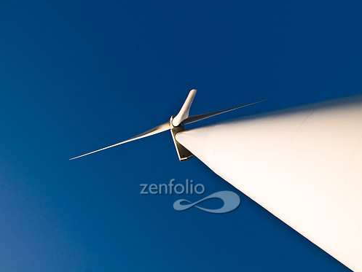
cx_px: 176
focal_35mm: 29
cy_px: 138
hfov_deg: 62.4
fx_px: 299
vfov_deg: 48.9
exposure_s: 1/160
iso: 200
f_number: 13
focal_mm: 17
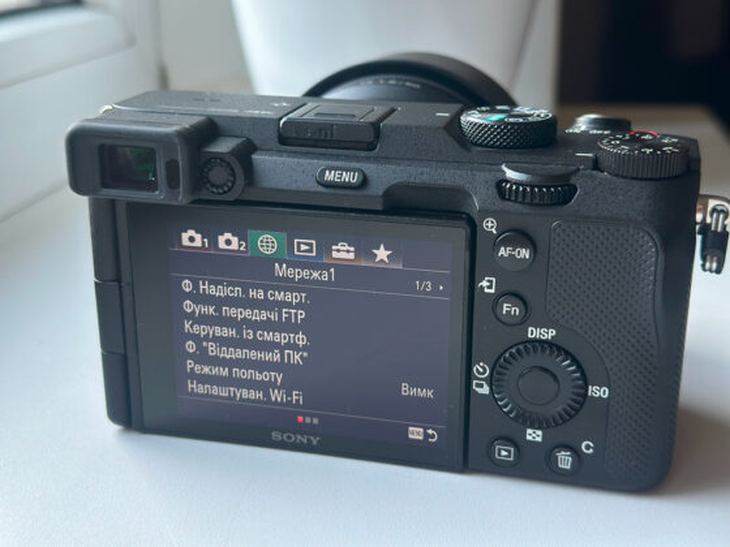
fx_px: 1012
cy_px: 274
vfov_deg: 30.3
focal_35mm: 48
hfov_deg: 39.7
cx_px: 365
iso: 100
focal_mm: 6.86
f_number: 1.78
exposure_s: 1/121
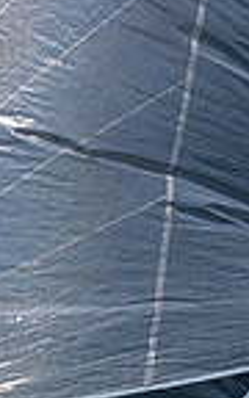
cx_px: 172
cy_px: 446
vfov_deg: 3.9
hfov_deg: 2.5
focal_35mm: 532
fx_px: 5776
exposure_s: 1/1000
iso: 200
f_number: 2.8
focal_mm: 130
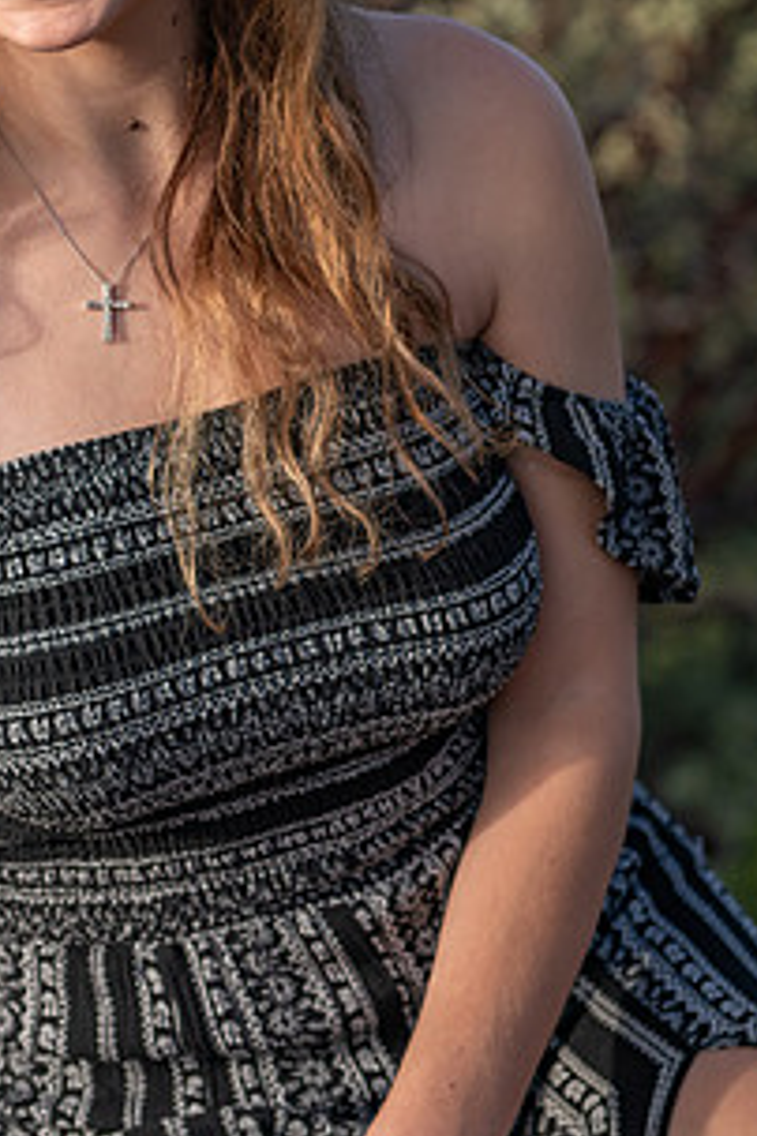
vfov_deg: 15.2
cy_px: 274
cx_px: 39
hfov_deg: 10.2
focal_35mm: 134
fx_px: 4226
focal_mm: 70
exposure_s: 1/1600
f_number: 3.5
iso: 200
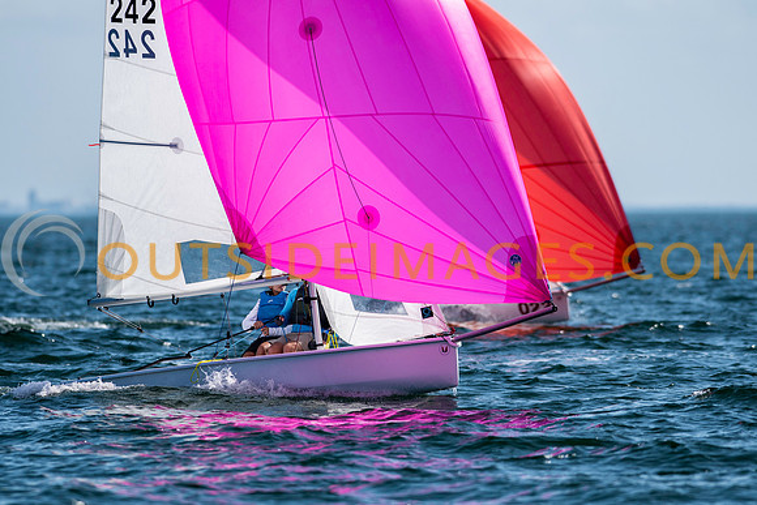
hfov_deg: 4.3
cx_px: 378
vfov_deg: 2.9
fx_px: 9978
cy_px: 252
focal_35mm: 474
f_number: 5
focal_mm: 300
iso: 200
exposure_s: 1/4000
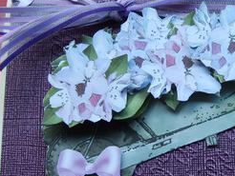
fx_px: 435
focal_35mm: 64
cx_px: 182
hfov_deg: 29.6
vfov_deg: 23.0
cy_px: 92
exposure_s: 1/90
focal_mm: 5.8
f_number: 2.8
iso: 50
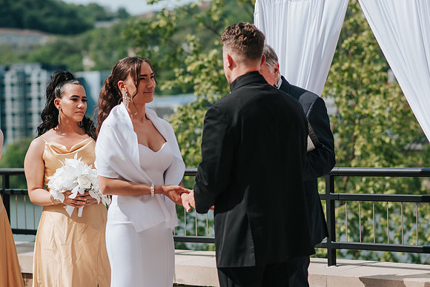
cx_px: 215
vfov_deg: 10.8
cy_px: 144
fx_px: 1523
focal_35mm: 128
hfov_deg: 16.1
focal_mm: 85
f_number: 2.8
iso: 100
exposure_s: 1/2000
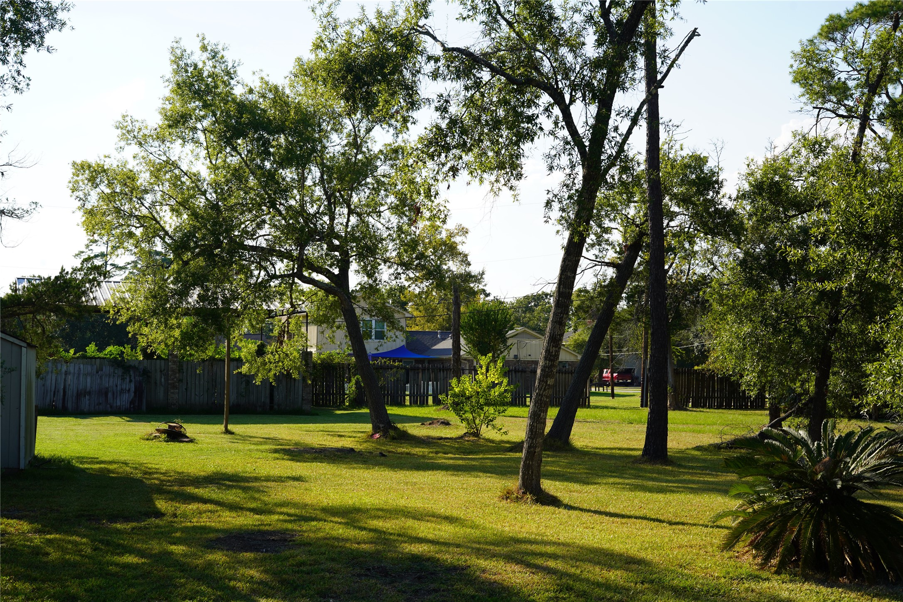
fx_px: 1254
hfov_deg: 39.6
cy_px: 301
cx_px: 452
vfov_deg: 27.0
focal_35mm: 50
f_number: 9
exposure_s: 1/125
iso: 100
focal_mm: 50
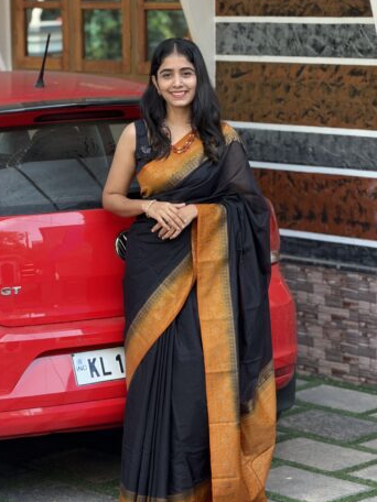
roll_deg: +0.5
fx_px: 1699
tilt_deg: -9.3
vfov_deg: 16.8
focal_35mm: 117
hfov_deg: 12.7
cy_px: 261
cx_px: 192
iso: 160
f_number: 2.8
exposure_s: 1/121
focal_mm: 16.89
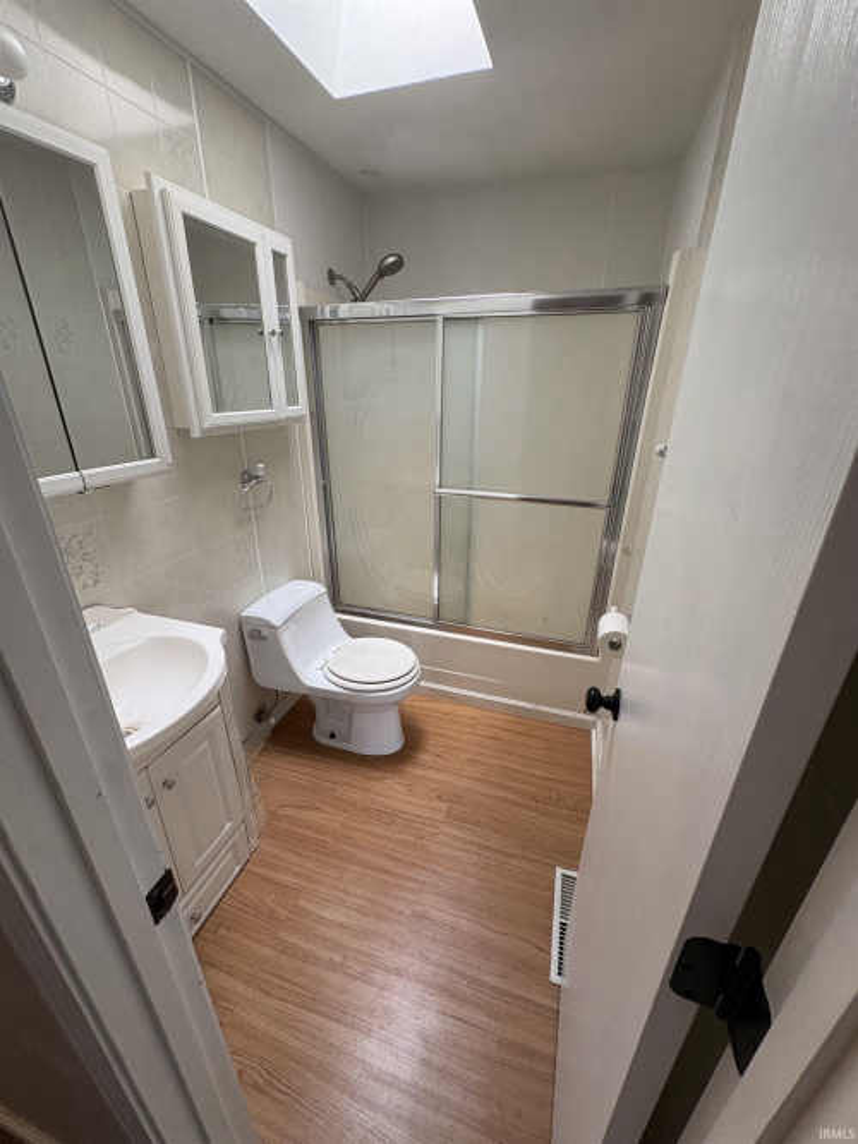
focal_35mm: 14
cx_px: 429
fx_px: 463
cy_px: 572
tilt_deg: -21.8
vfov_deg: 102.1
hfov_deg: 85.7
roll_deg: -0.4
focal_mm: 2.22
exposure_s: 1/99
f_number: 2.2
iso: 125
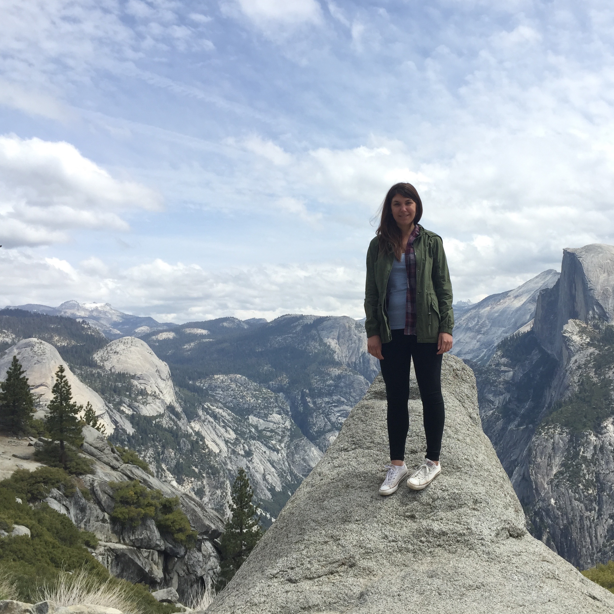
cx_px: 385
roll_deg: +3.7
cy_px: 304
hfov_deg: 46.8
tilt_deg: +1.9
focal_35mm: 35
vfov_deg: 47.2
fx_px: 702
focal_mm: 4.15
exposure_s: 1/1582
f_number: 2.2
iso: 32
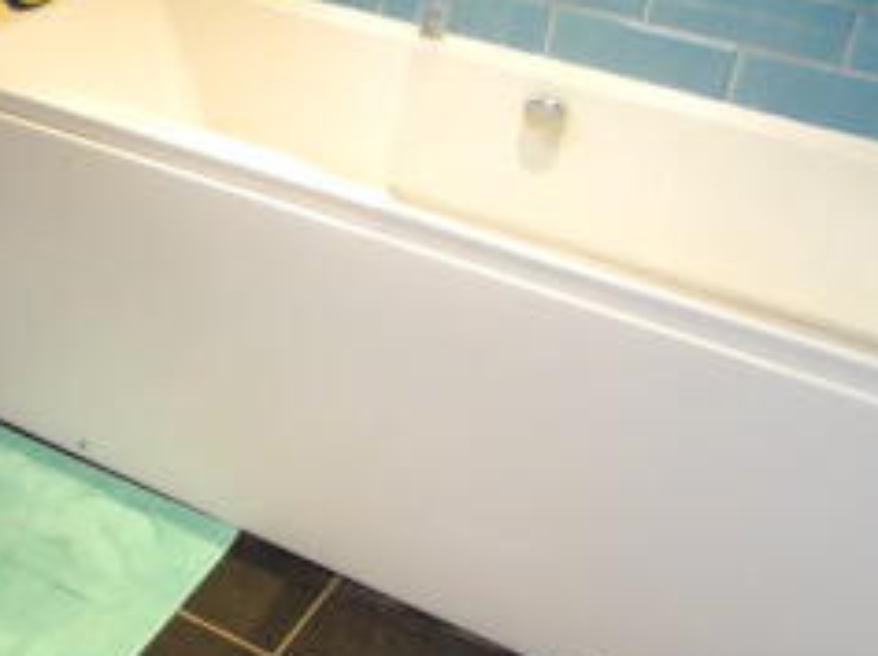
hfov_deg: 26.1
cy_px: 209
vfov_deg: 21.2
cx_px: -80
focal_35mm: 69
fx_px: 1747
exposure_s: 1/16
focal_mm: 6
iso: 400
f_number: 2.8
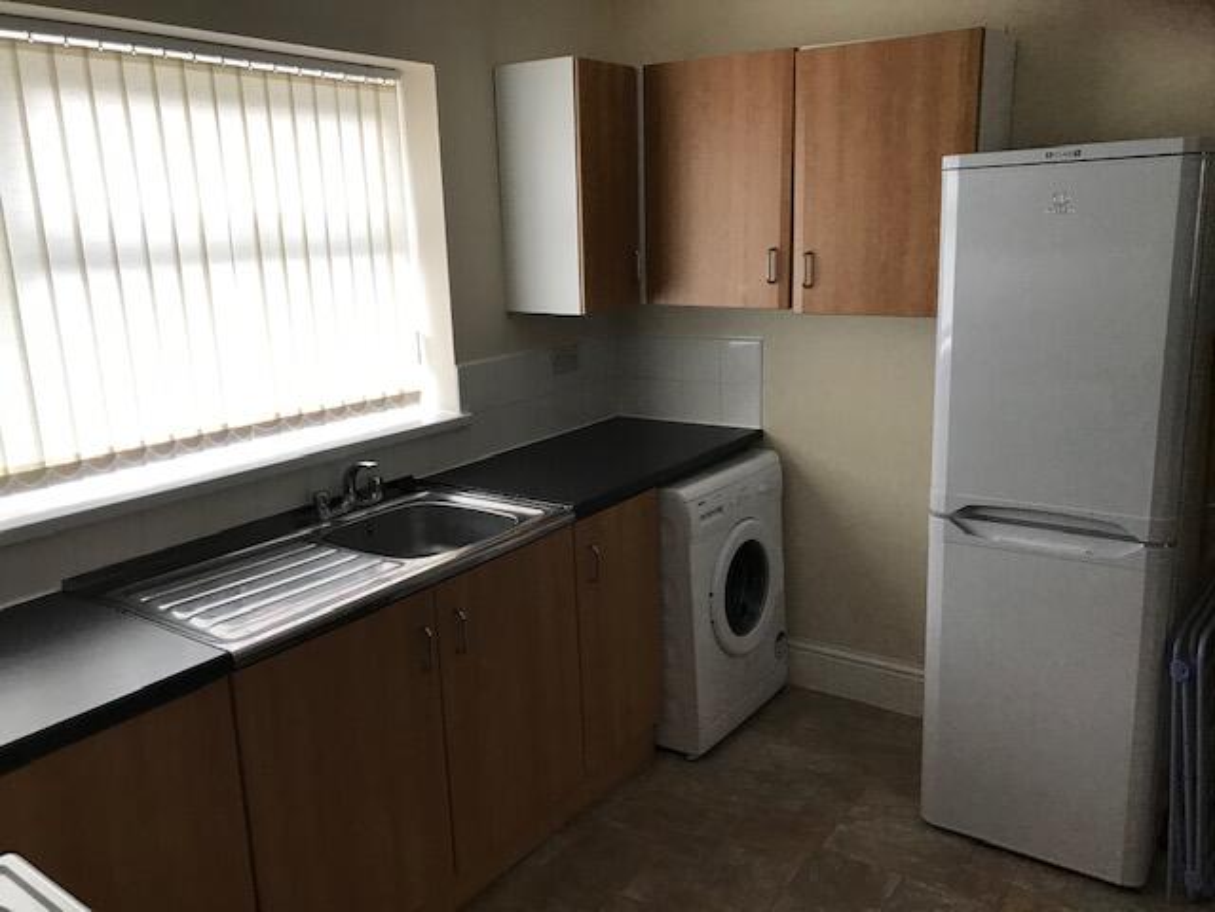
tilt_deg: -13.3
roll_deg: +1.7
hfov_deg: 63.4
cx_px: 608
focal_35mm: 28
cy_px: 456
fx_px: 983
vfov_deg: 49.7
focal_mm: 3.99
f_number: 1.8
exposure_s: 1/33
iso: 25
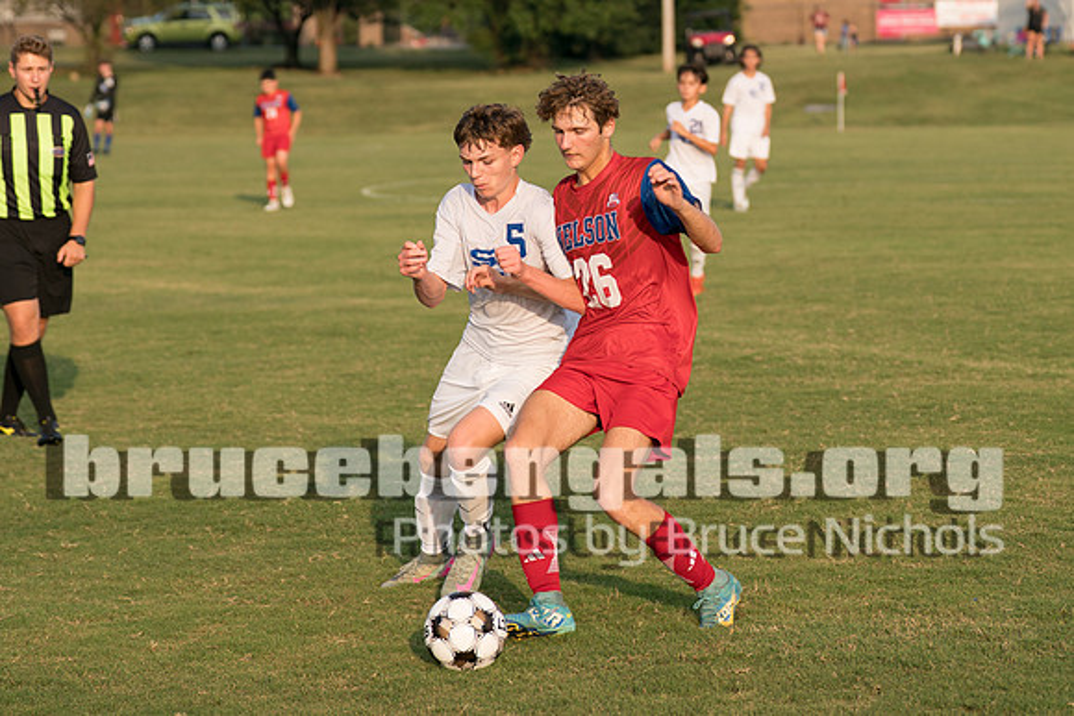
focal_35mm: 132
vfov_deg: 10.4
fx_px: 3933
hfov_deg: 15.5
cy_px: 225
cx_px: 659
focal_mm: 80
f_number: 2.8
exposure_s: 1/1250
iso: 160
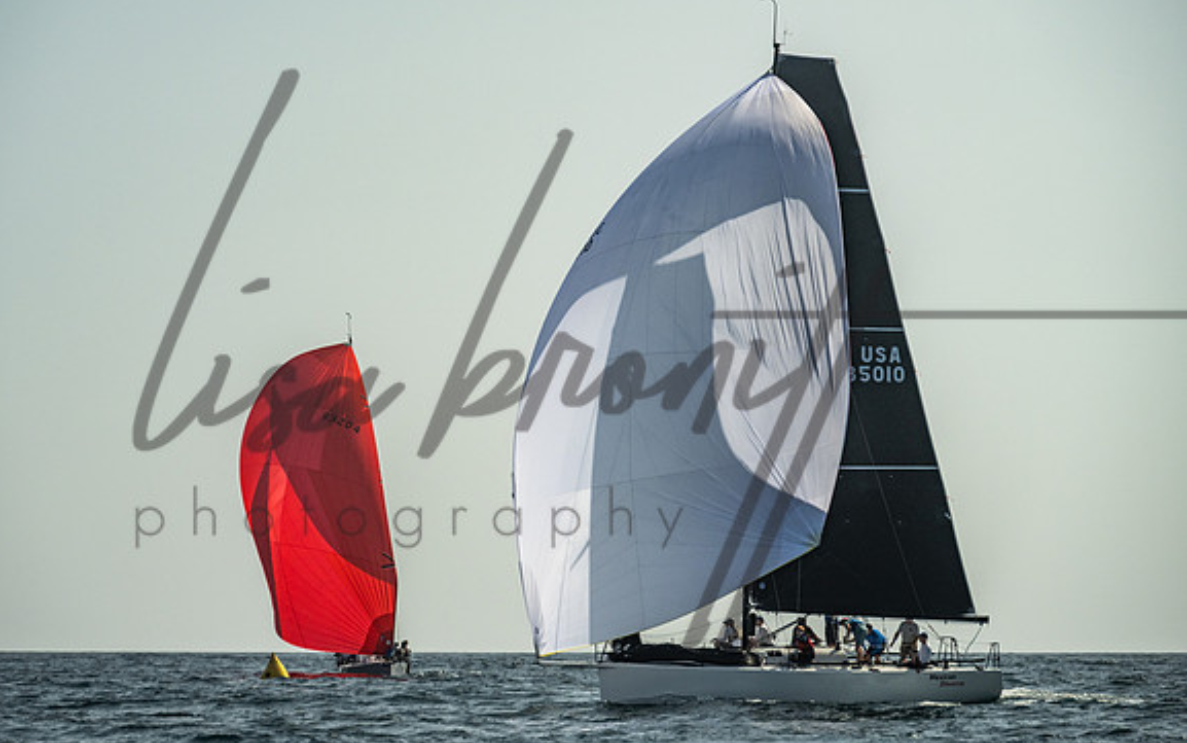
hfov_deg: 11.8
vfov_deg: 7.4
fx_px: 5728
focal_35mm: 177
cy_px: 319
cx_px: 549
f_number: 6.3
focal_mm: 150
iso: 320
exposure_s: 1/3200
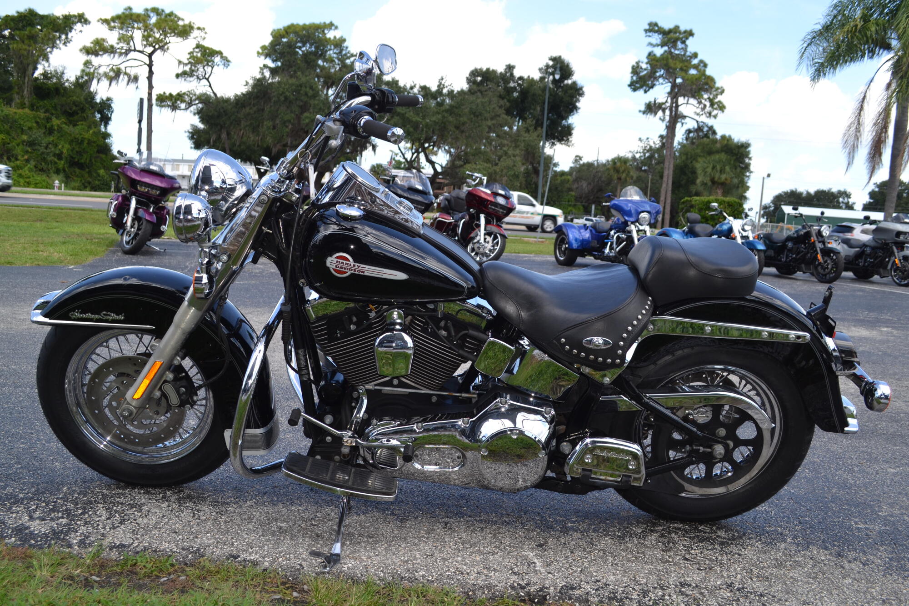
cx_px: 454
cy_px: 303
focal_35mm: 33
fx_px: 833
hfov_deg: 57.2
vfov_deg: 40.0
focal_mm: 22
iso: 100
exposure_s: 1/200
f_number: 5.6
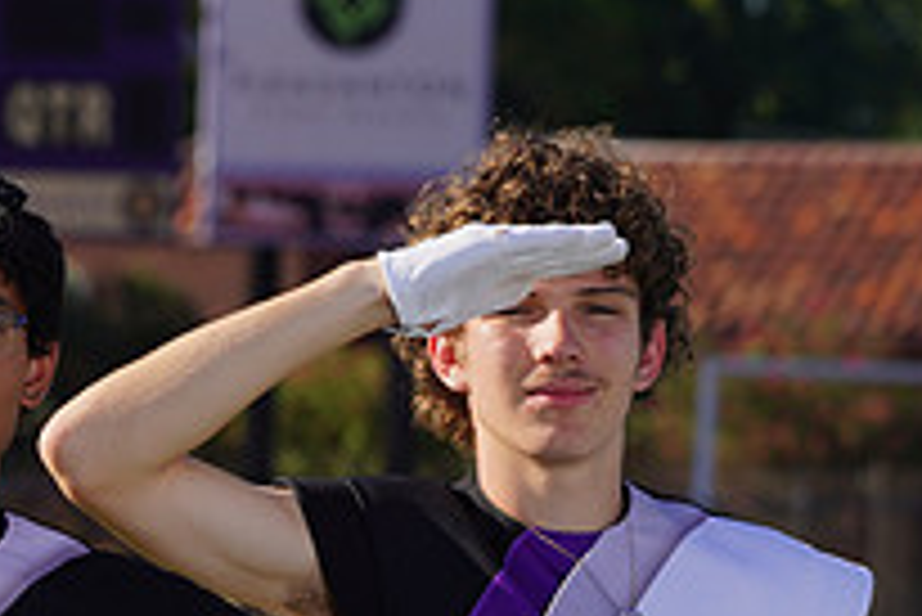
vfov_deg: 2.5
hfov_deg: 3.7
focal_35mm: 554
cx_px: -337
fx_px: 14198
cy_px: 708
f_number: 10
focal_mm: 196
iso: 100
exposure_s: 1/250
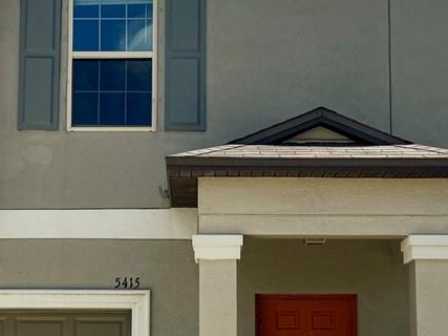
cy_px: 231
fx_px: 1164
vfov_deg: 16.4
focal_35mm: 90
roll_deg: -1.7
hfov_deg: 21.7
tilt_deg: +6.6
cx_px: 162
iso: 80
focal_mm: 6.76
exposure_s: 1/7092
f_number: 1.78
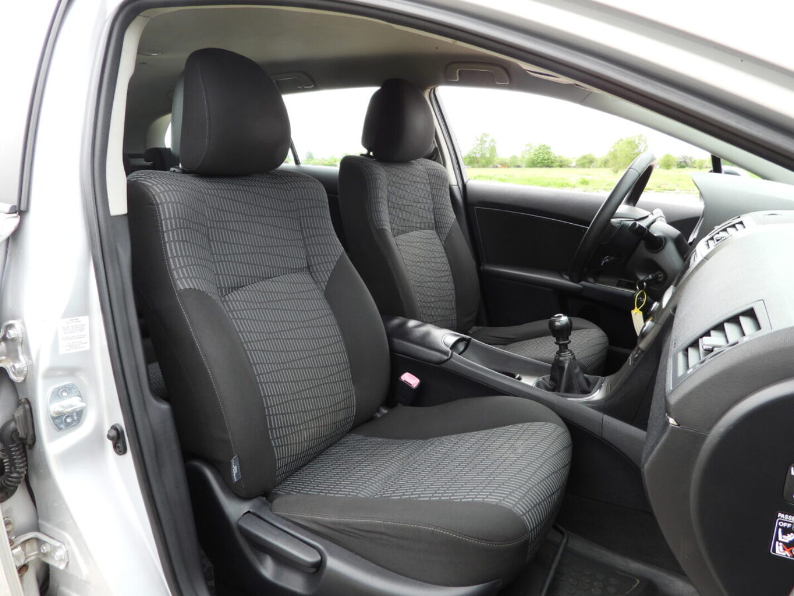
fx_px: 550
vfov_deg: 56.8
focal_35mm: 24
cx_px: 397
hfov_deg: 71.6
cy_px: 298
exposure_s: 1/125
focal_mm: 4.3
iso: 100
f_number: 2.8
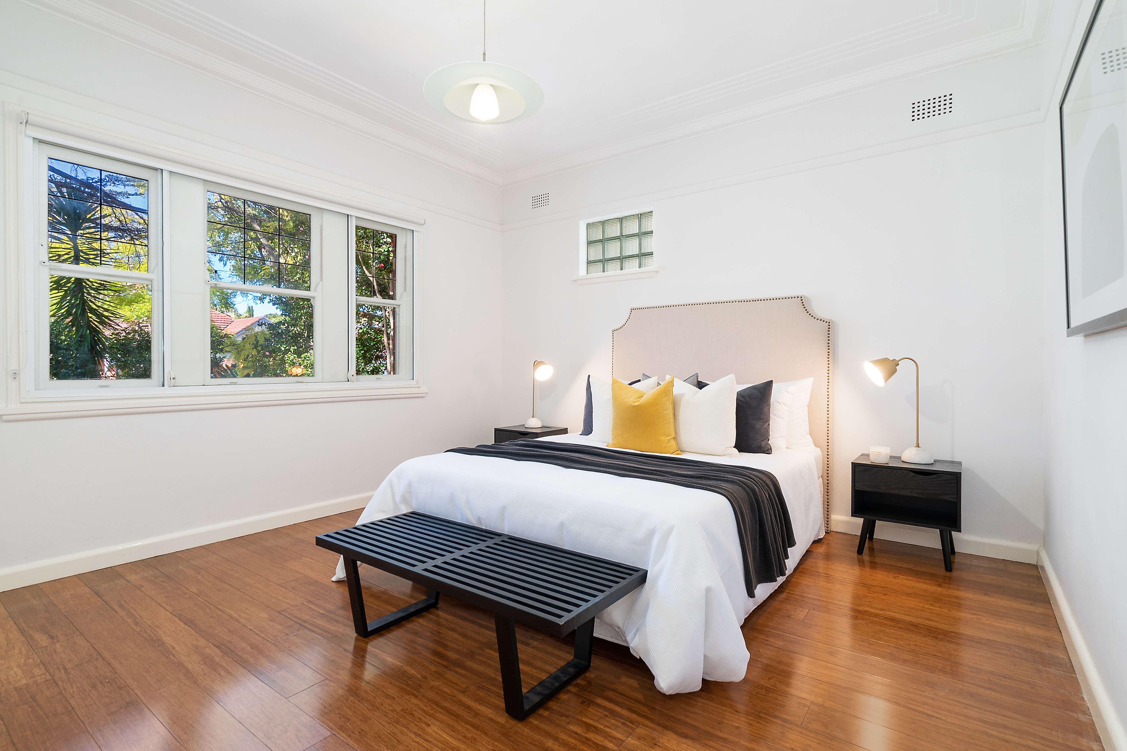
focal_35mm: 17
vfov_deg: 70.4
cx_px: 564
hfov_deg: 93.3
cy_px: 376
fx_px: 532
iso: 400
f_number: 11
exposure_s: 1/50
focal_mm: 17
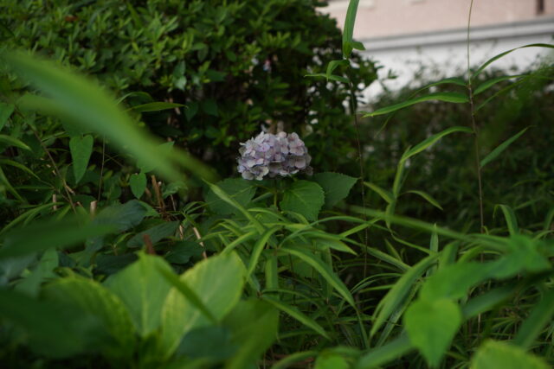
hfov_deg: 28.8
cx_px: 277
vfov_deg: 19.5
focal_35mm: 70
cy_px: 184
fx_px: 1077
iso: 125
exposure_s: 1/200
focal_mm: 70
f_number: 5.6
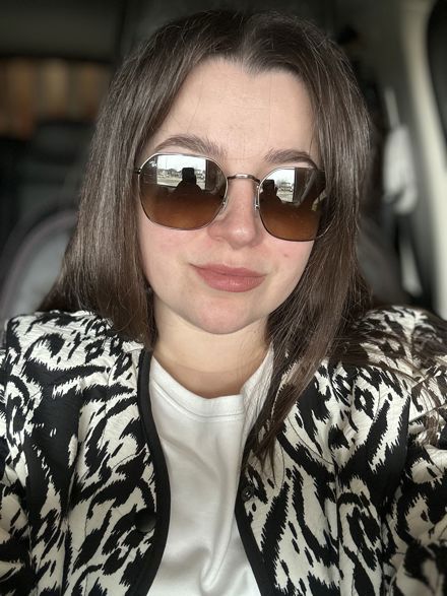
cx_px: 224
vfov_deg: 60.0
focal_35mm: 30
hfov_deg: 46.8
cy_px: 298
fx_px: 517
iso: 160
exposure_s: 1/60
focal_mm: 2.69
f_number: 1.9
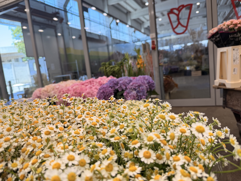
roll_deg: +6.1
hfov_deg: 71.6
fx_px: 167
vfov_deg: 56.8
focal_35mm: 24
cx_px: 120
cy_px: 90
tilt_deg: -8.7
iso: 80
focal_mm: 6.76
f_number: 1.78
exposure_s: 1/100
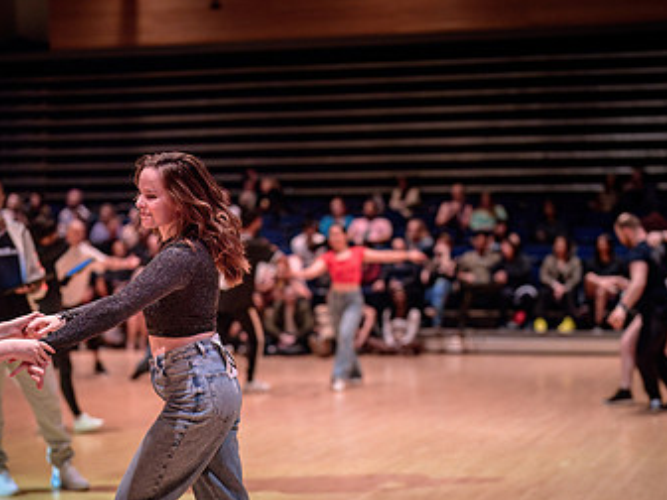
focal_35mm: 83
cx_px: 365
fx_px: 1599
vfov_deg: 17.7
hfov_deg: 23.5
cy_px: 382
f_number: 1.4
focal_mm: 50
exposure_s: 1/250
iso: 1600
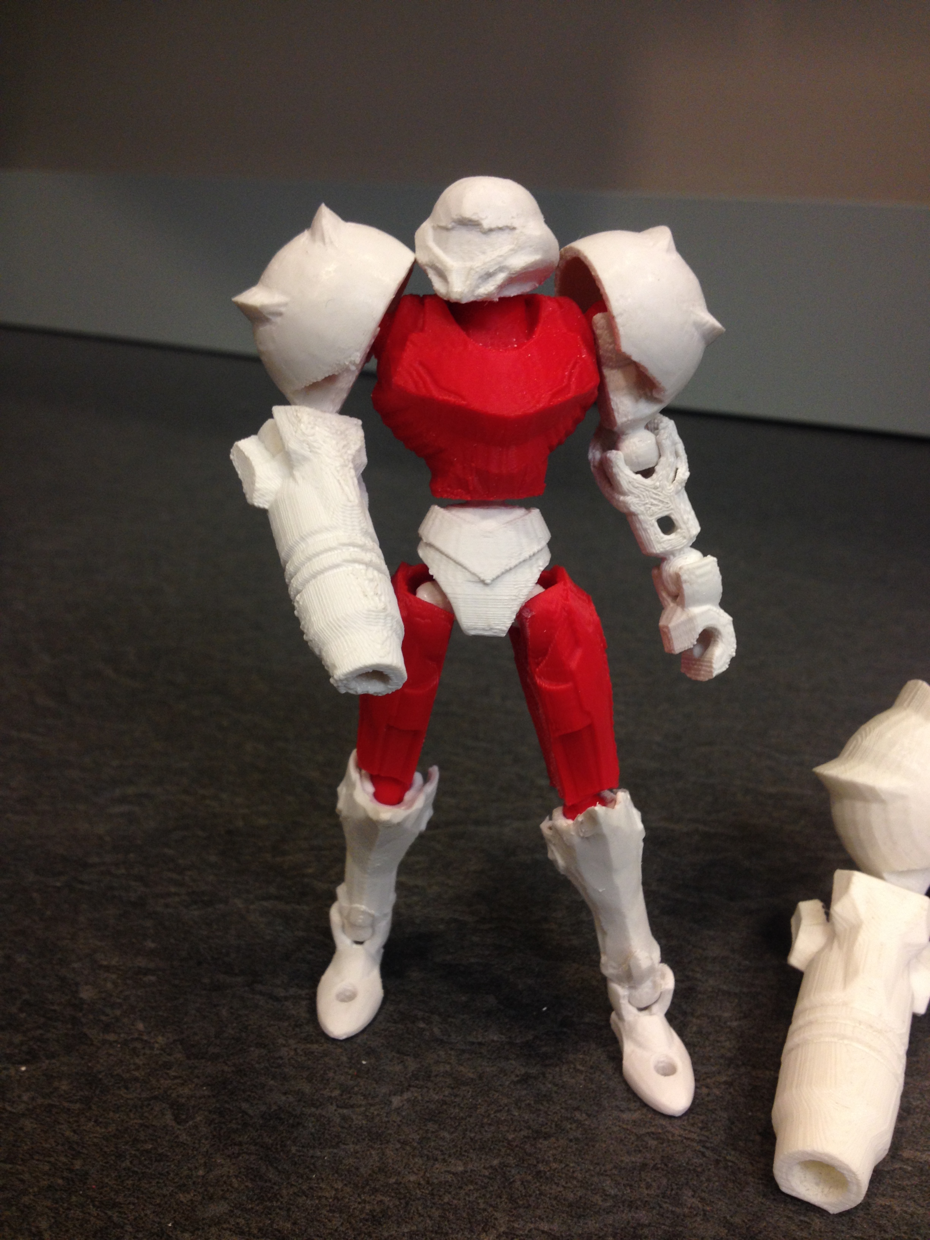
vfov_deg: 52.6
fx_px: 1254
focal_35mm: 35
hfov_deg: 40.7
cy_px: 620
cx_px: 465
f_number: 2.4
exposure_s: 1/20
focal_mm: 4.28
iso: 80
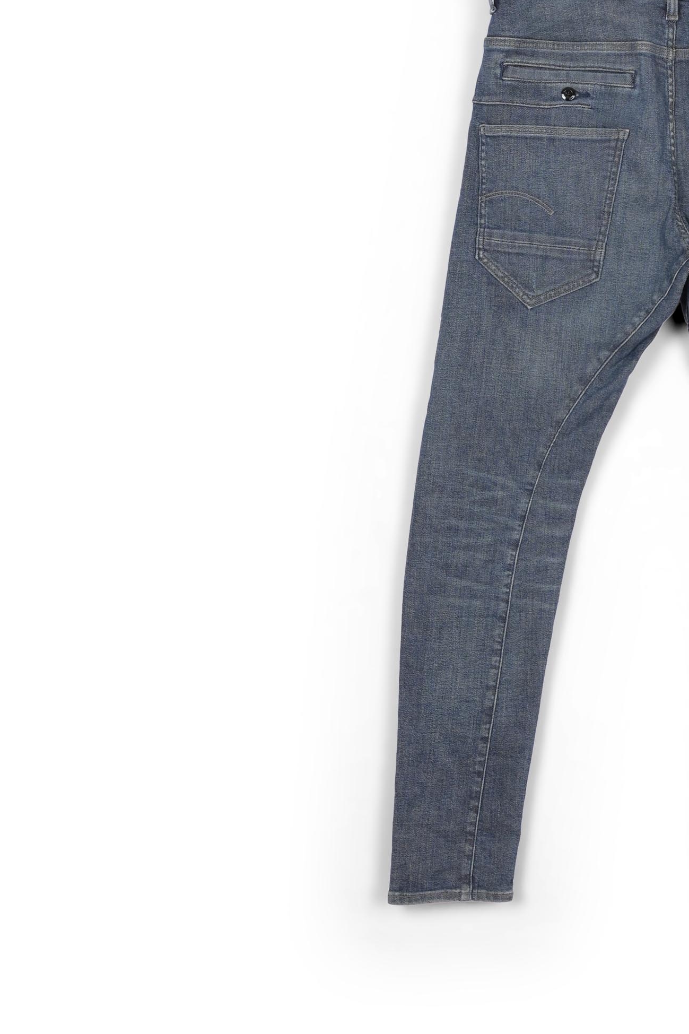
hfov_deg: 17.1
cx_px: 675
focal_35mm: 78
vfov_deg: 26.0
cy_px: 483
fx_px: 2239
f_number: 11
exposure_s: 1/125
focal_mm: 38
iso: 100
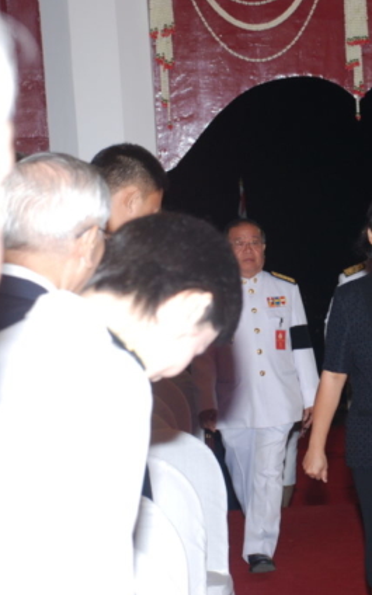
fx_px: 2174
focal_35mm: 134
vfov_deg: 15.6
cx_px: 420
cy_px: 298
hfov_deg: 9.7
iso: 400
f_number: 5.3
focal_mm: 58
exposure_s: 1/50
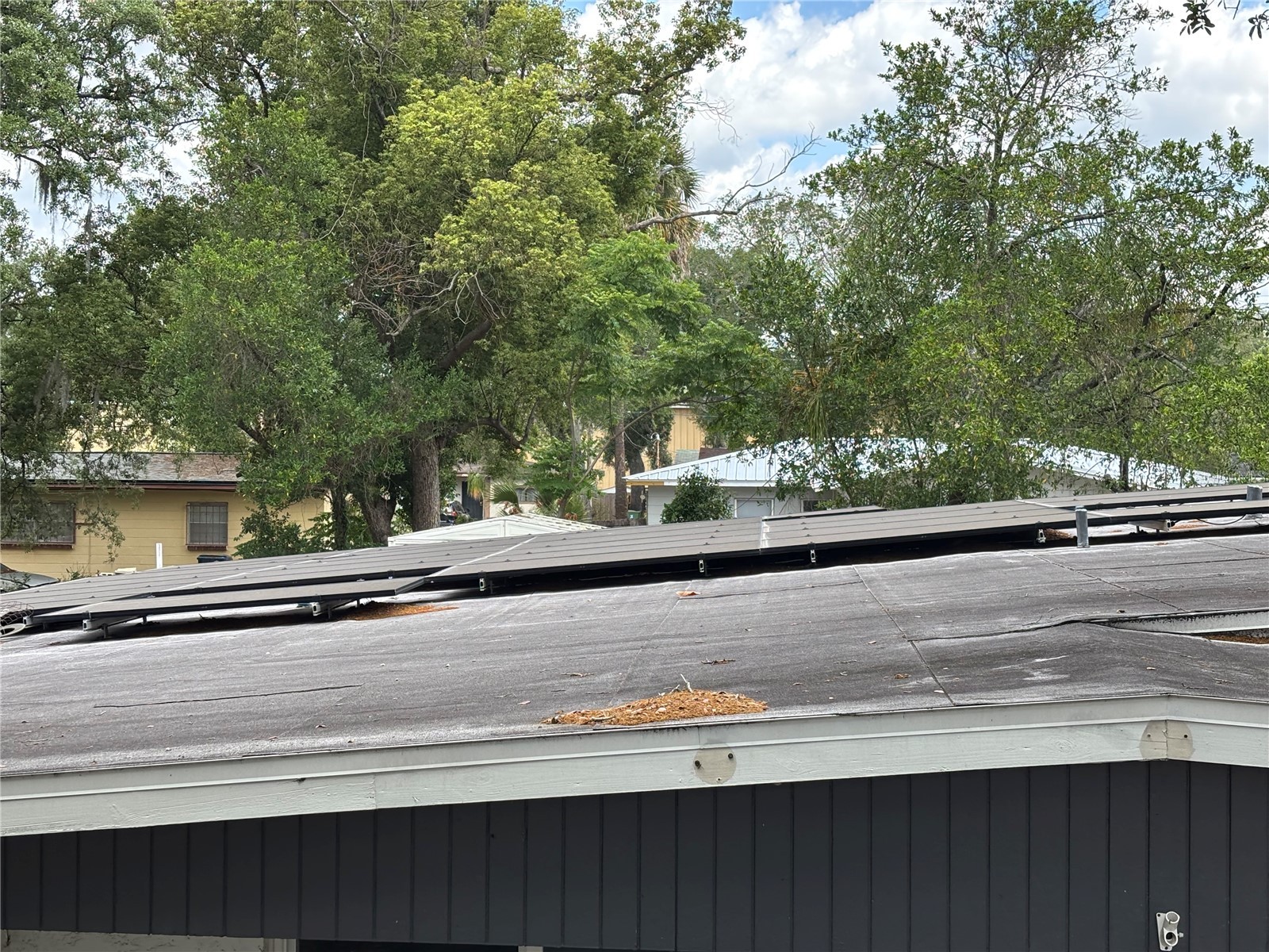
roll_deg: -1.0
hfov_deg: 36.8
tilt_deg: -0.9
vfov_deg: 28.0
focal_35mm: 52
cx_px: 634
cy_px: 476
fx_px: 1906
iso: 32
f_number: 1.6
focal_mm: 5.96
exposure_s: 1/531
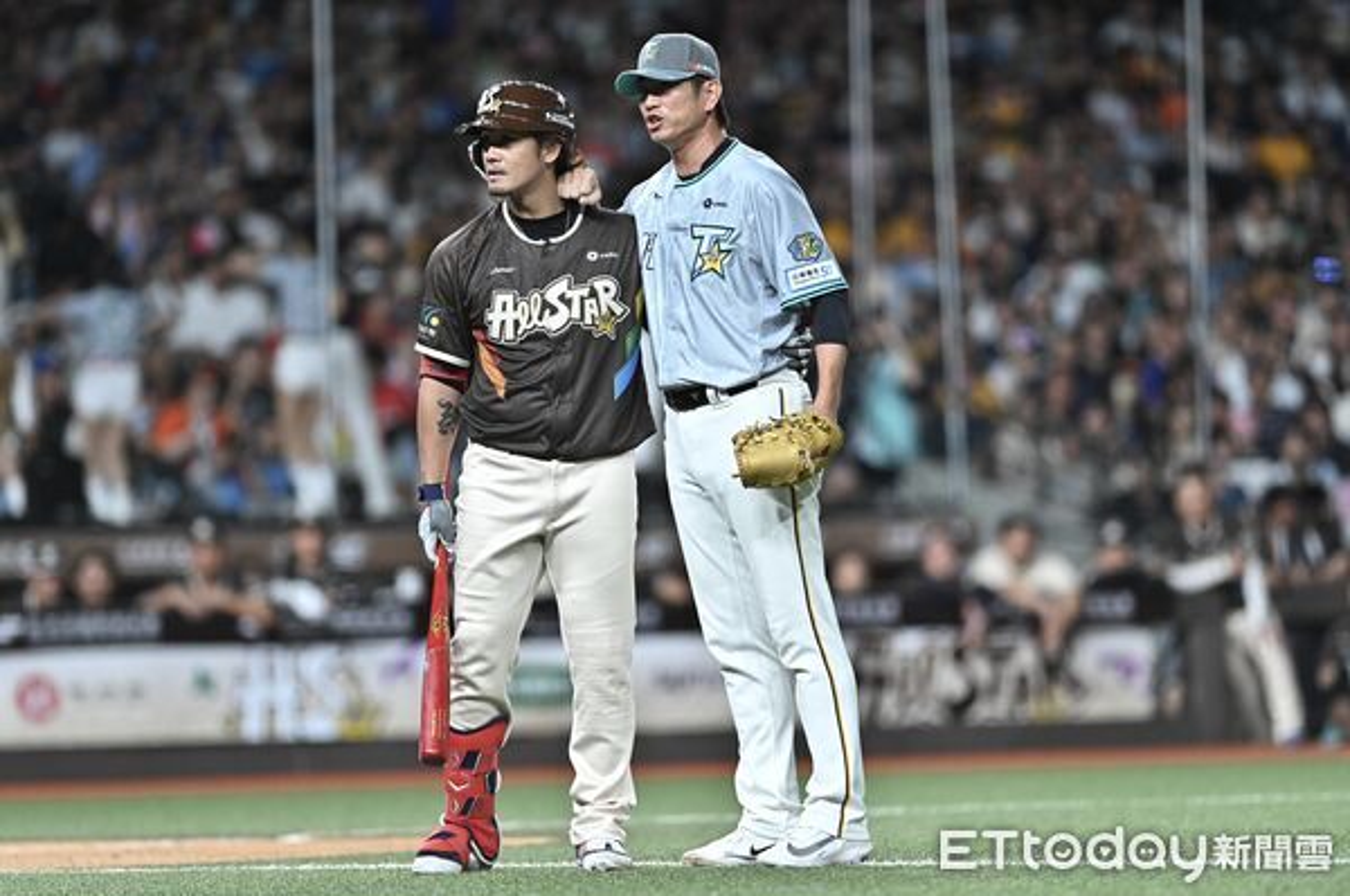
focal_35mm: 300
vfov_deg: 4.6
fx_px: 11232
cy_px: 448
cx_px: 675
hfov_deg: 6.9
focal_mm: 300
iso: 2000
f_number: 2.8
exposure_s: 1/1250
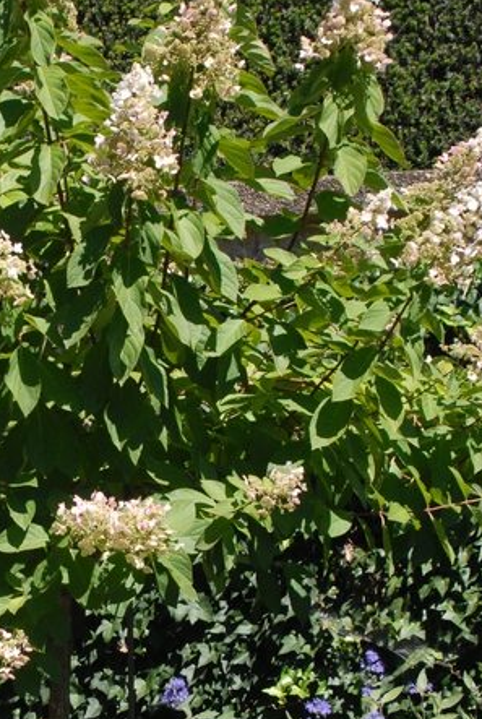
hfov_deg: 14.0
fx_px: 1940
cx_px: 32
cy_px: 505
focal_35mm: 97
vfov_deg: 20.9
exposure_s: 1/320
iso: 400
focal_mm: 28
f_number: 9
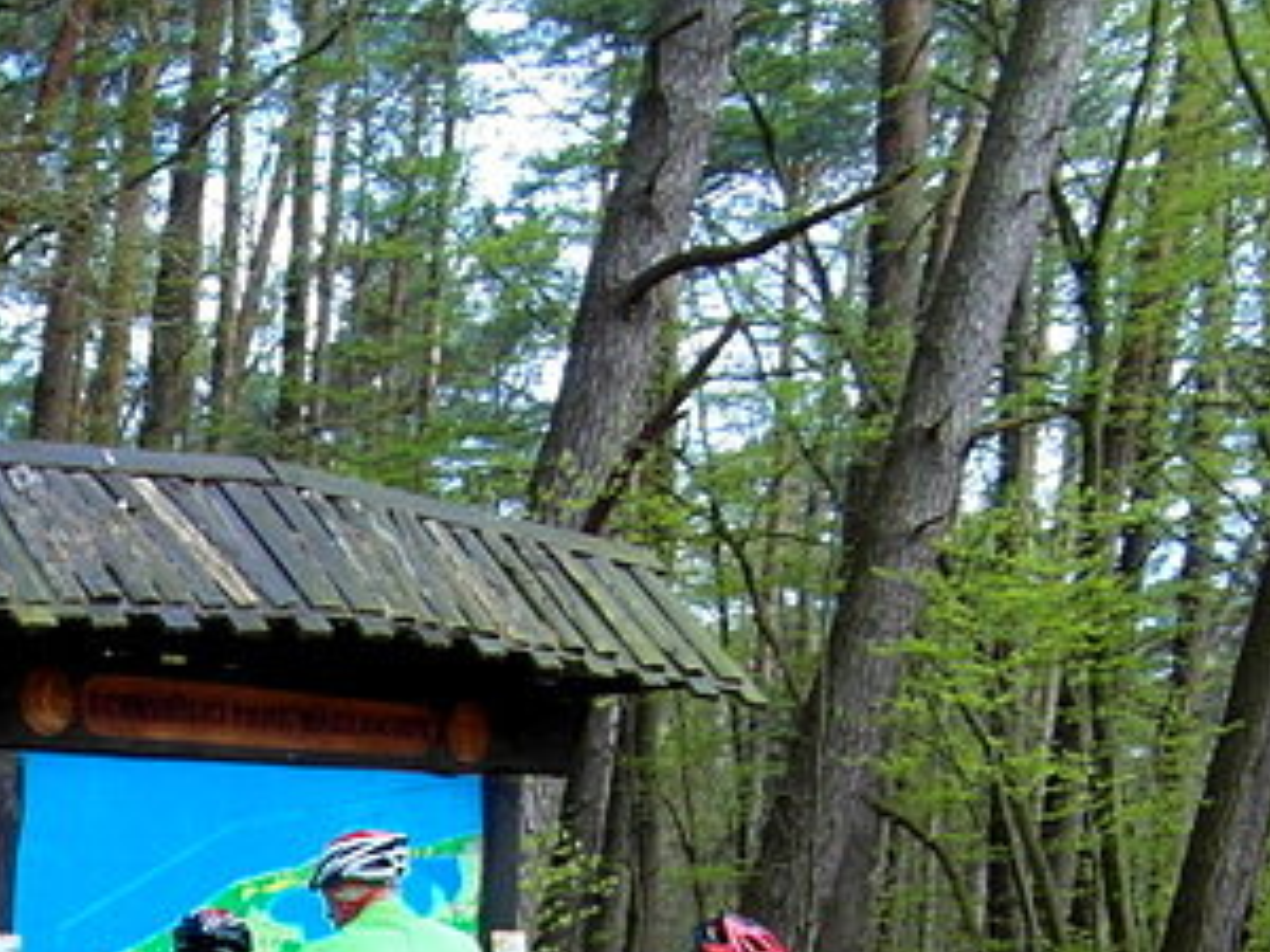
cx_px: -119
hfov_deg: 27.7
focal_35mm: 64
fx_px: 2348
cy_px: 1155
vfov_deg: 21.3
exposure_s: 1/125
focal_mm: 4
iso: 100
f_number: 3.2
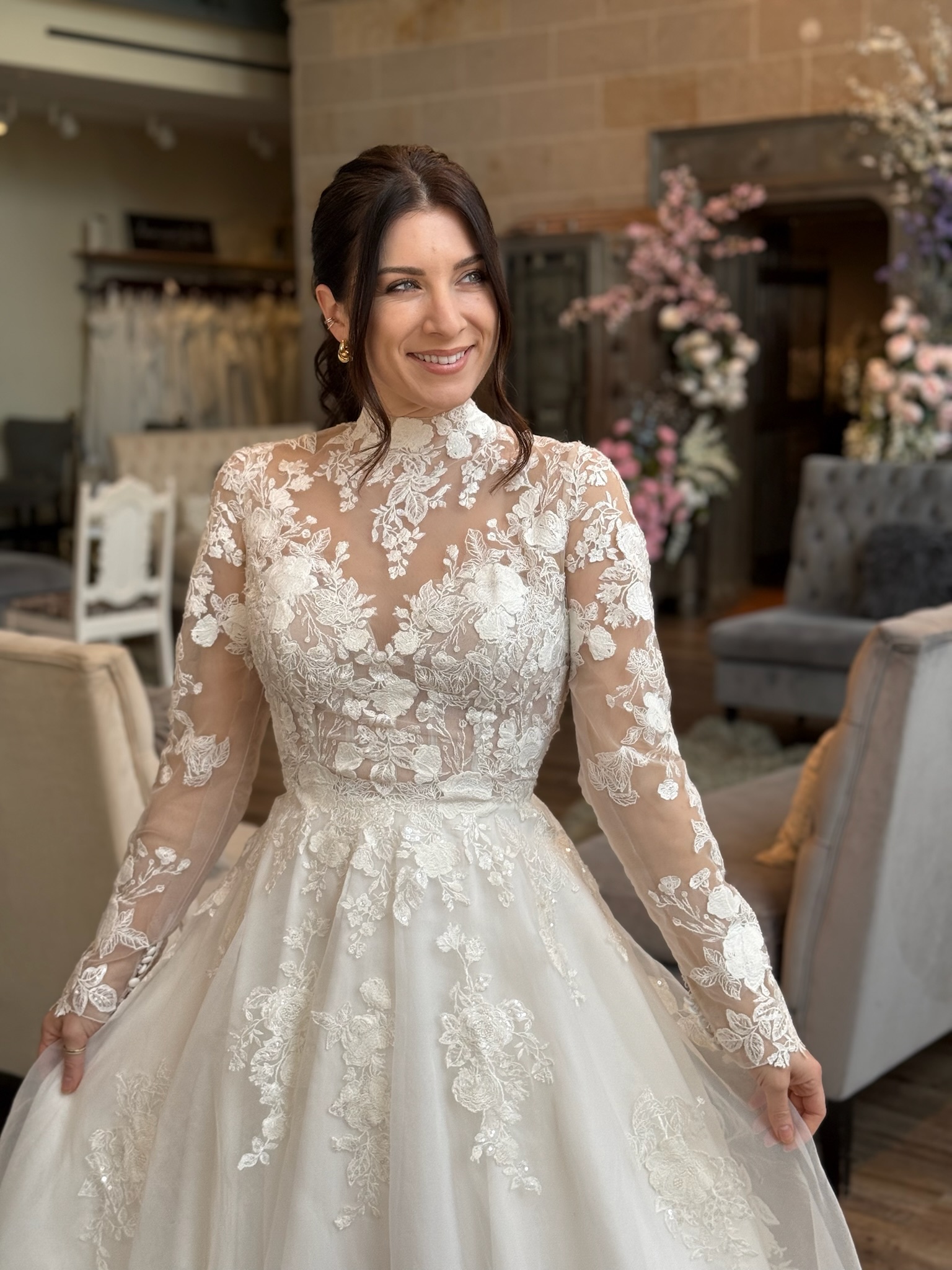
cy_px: 635
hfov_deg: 30.3
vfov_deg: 39.7
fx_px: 1760
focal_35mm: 48
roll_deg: -0.1
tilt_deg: -8.8
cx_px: 476
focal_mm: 6.76
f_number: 1.78
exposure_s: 1/490
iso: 64
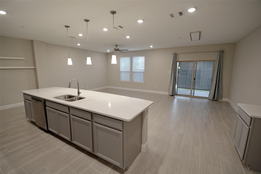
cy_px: 87
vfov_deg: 77.4
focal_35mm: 15
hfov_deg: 100.4
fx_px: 109
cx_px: 130
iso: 400
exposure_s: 1/60
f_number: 4
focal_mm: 10
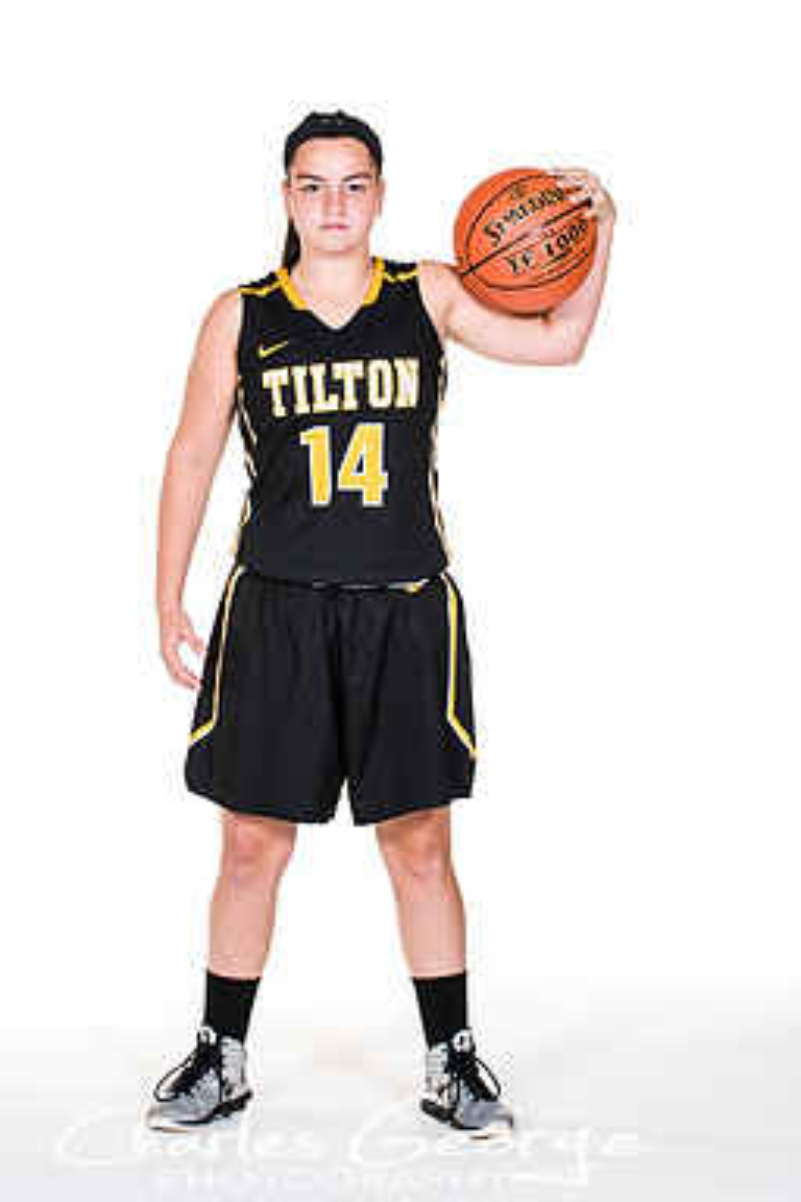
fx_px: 4405
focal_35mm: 132
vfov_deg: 15.5
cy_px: 579
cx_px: 357
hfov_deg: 10.4
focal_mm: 75
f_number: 6.3
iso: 200
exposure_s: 1/160
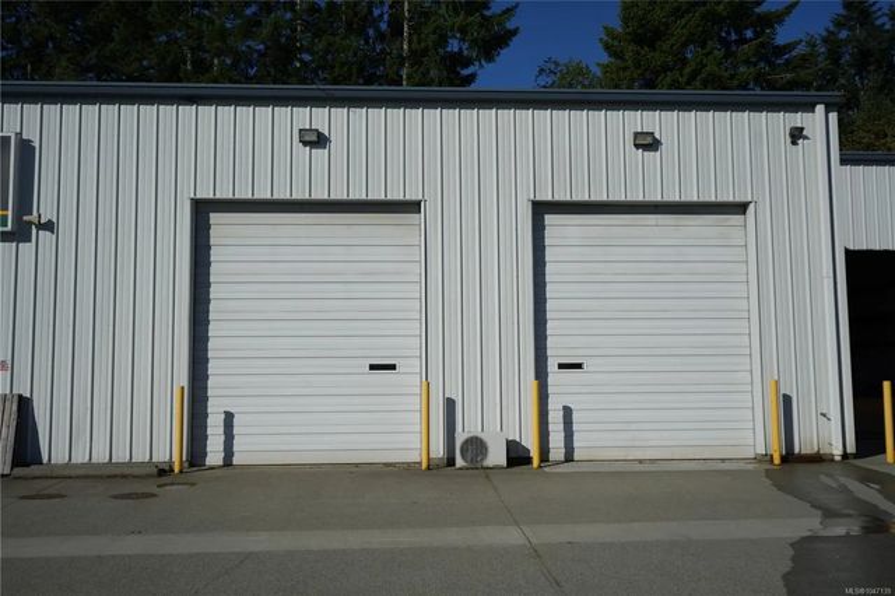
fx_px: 870
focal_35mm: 35
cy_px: 298
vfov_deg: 37.8
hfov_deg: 54.5
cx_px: 448
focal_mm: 35
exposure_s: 1/2500
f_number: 4.5
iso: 100
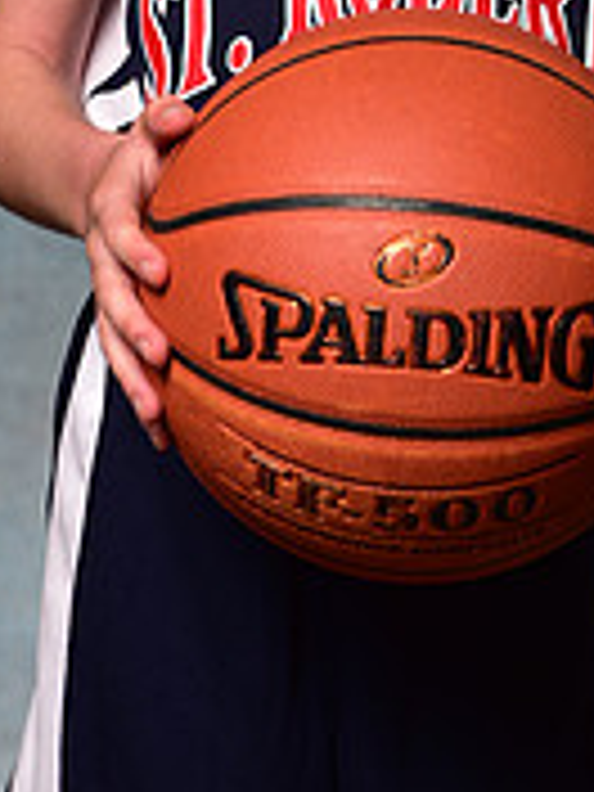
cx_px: 340
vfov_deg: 8.8
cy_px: -230
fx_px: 5079
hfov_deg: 6.7
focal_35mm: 222
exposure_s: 1/200
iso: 100
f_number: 5
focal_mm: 70
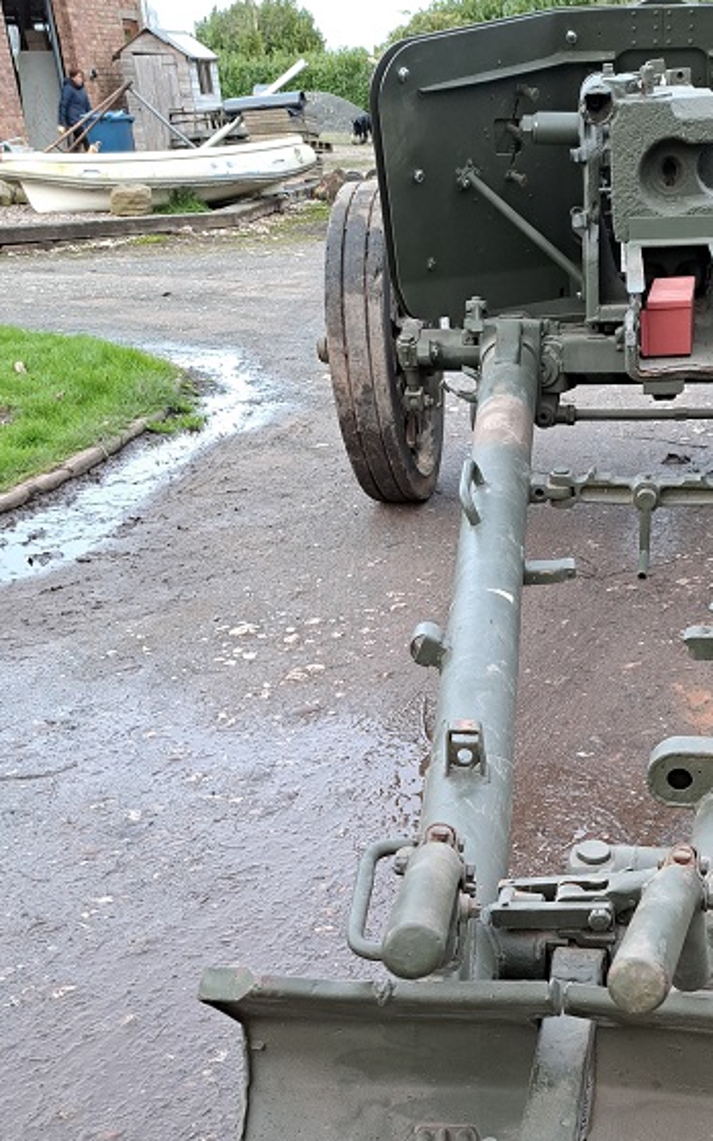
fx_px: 1274
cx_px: 589
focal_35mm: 41
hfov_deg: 30.4
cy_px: 865
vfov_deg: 46.4
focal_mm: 5.23
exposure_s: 1/50
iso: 160
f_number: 1.8
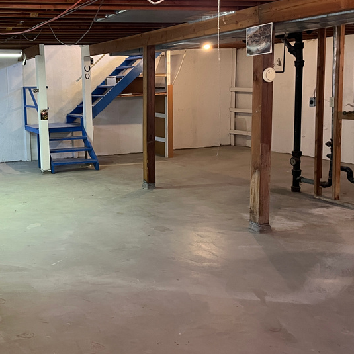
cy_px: 144
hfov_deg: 37.1
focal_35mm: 44
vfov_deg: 38.2
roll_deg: +2.0
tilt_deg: -7.6
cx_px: 73
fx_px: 509
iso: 400
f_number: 1.6
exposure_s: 1/60
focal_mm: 5.1
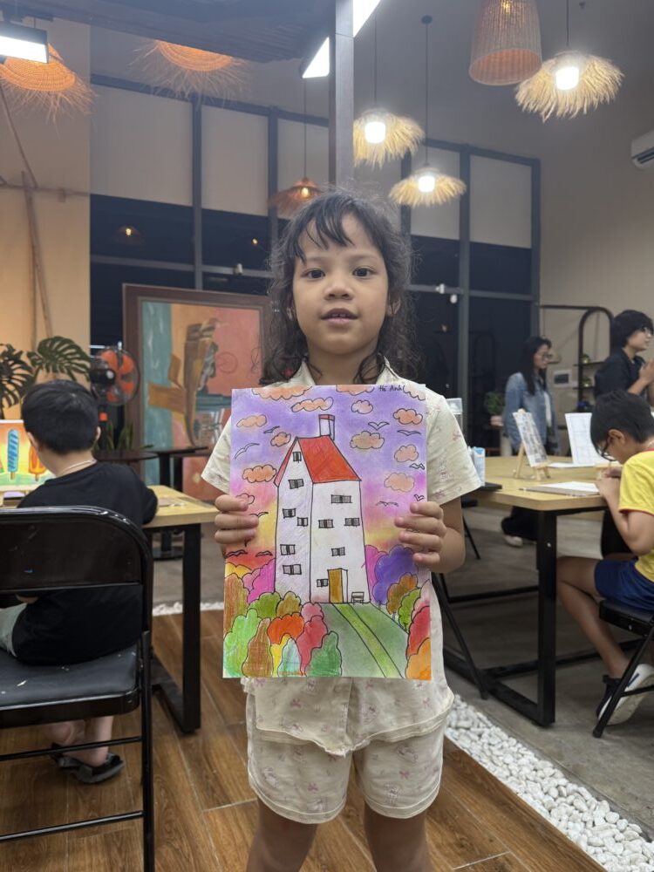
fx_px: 605
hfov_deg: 56.8
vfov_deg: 71.6
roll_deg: -0.8
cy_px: 436
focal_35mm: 24
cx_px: 327
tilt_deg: +1.2
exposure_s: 1/100
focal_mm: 6.76
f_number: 1.78
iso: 80
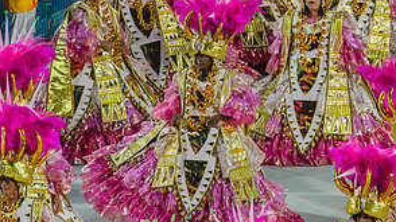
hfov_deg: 4.7
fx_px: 4775
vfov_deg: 2.7
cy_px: 65
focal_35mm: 455
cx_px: 312
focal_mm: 220
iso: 1600
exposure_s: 1/320
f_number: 5.6
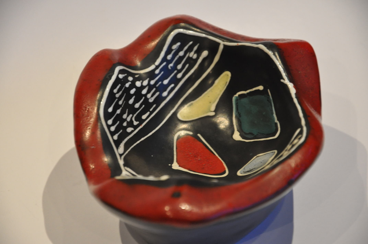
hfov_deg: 13.1
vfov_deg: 8.7
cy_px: 122
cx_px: 184
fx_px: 1608
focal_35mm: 158
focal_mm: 105
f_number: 5.6
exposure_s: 1/30
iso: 1600
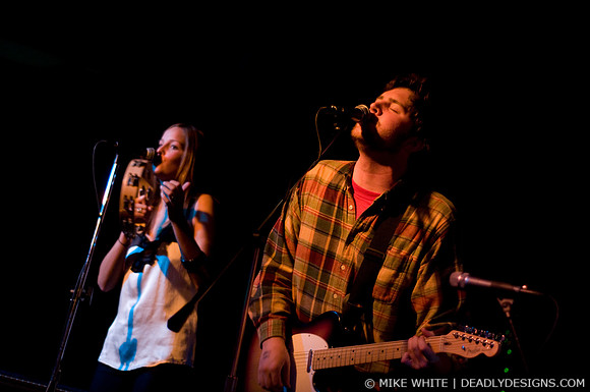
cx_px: 295
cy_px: 196
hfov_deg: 27.0
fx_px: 1227
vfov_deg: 18.1
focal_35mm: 75
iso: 1000
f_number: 1.8
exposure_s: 1/80
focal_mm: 50
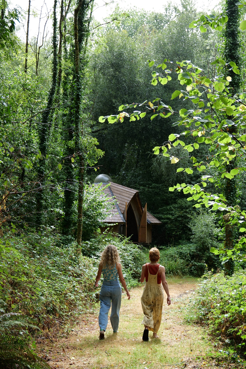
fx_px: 369
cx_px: 123
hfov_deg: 36.9
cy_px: 184
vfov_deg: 53.1
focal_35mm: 36
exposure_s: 1/125
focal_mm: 36
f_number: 5
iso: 100
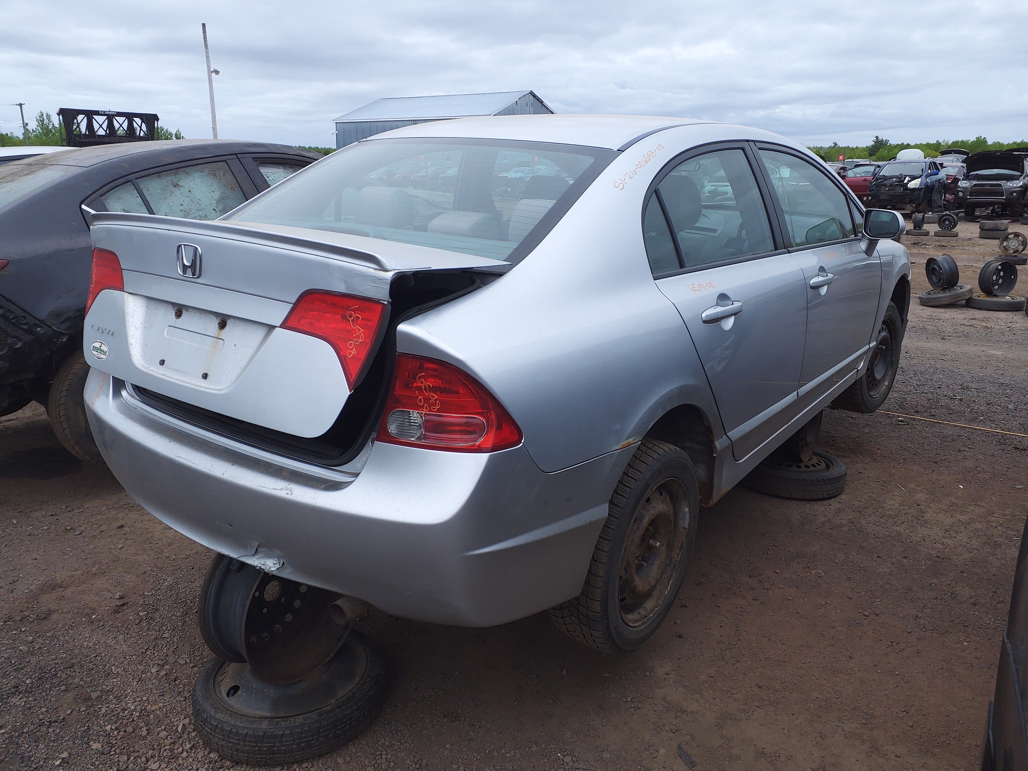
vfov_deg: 53.1
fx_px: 772
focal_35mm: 26
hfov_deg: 67.3
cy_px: 386
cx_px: 514
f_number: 1.9
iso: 40
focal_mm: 3.58
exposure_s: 1/794
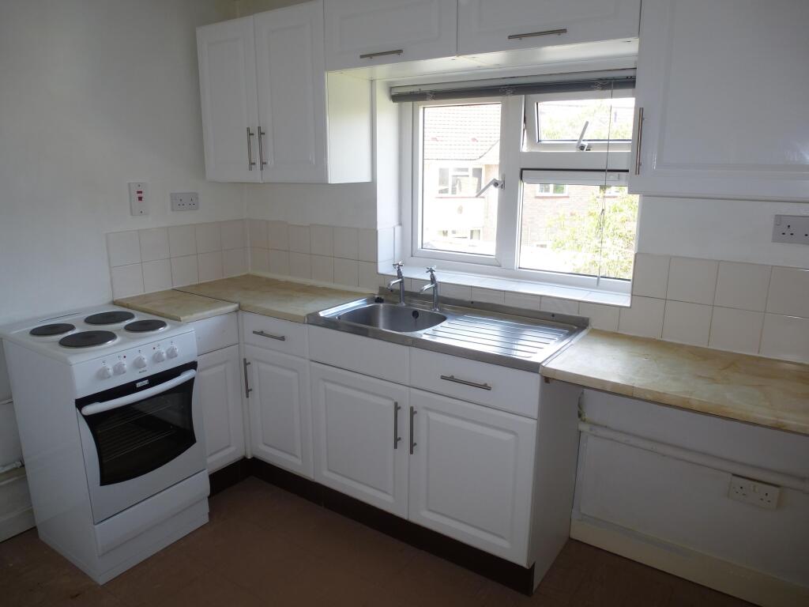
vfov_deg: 56.8
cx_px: 404
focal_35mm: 24
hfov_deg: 71.6
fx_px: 561
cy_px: 304
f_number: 3.3
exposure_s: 1/60
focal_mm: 4.3
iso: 100
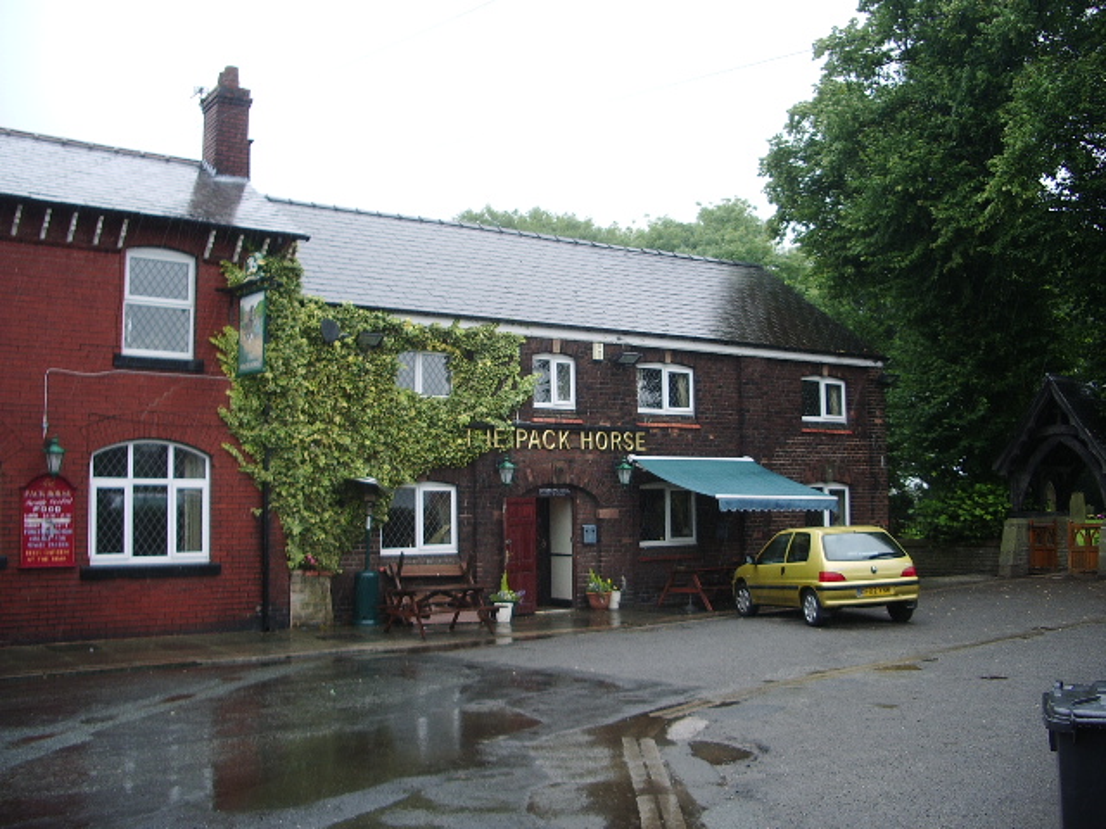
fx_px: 1118
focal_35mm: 35
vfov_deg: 40.7
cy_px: 414
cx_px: 553
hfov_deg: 52.6
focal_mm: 5.8
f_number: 2.6
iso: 50
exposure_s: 1/160
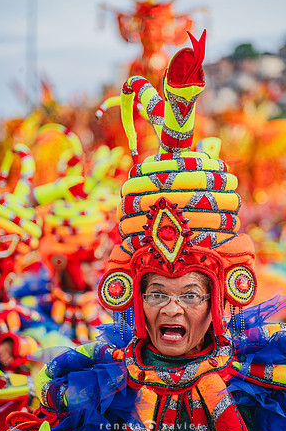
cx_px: 148
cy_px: 219
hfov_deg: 7.3
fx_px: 2247
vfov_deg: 11.0
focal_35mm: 188
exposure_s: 1/1600
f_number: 5.6
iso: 640
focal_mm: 180
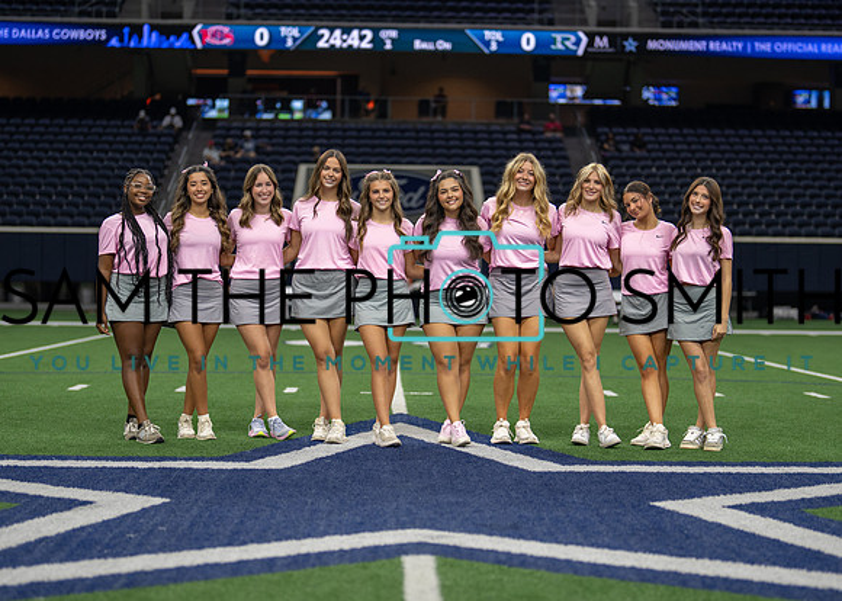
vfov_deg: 20.1
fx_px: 1698
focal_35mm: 71
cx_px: 433
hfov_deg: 27.8
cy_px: 285
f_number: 1.2
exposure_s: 1/500
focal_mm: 50
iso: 250
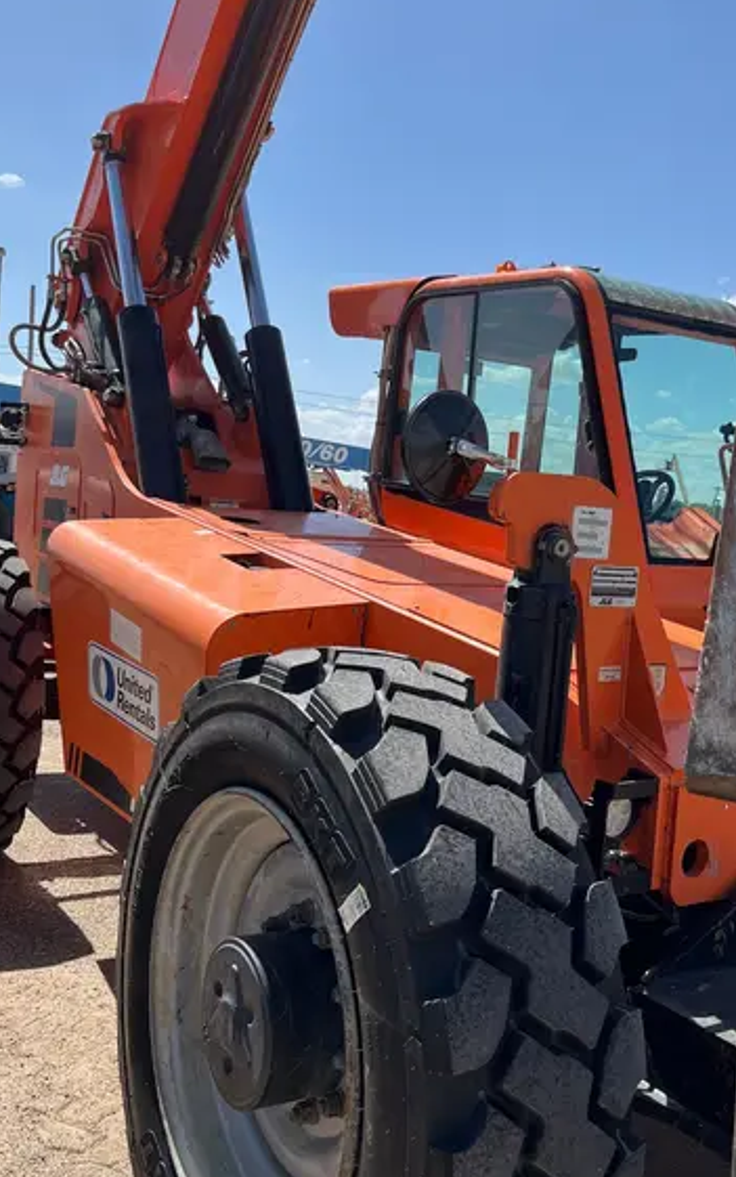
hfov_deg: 35.3
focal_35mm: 36
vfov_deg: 54.0
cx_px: 409
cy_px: 555
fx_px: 1154
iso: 50
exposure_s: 1/3311
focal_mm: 5.1
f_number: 1.6
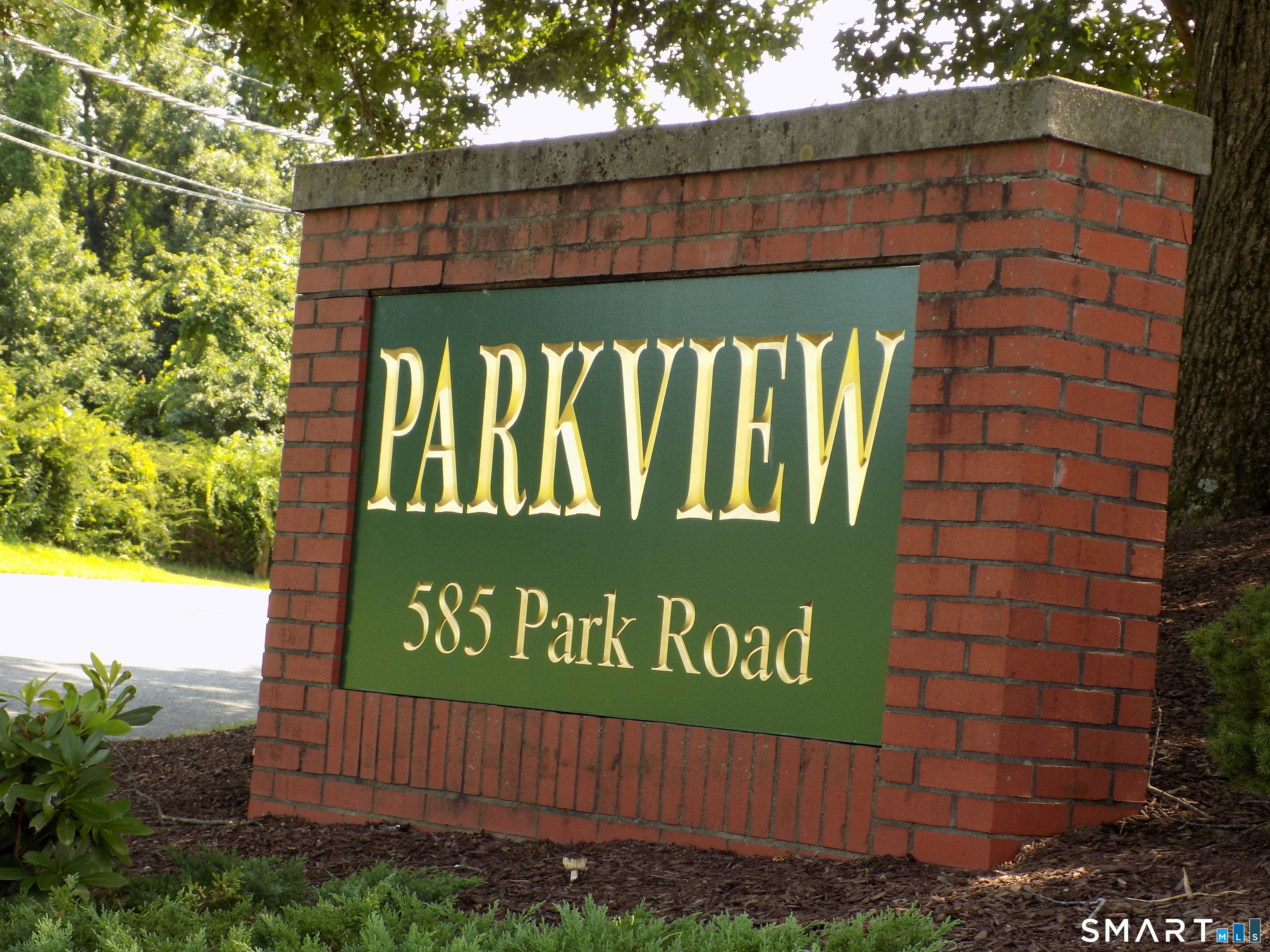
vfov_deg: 18.9
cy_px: 476
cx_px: 635
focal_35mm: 78
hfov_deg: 25.0
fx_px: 2862
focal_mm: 13.9
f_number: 4.3
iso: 80
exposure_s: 1/60
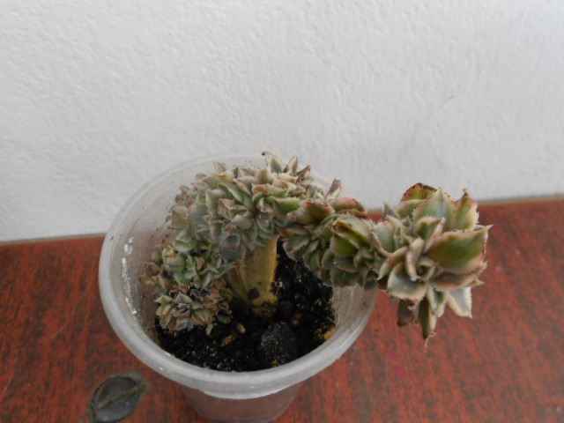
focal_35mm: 29
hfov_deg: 61.7
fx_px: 472
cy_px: 212
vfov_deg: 48.2
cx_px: 282
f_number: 3.4
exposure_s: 1/30
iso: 250
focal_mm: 5.3
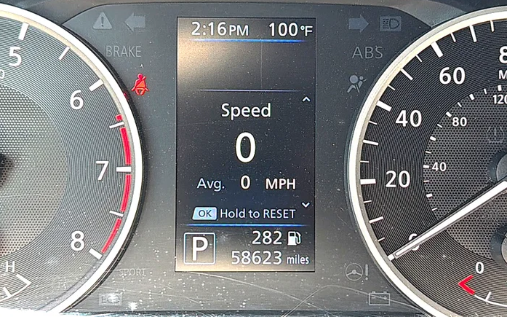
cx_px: 253
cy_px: 137
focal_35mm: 49
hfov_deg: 41.1
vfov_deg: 26.3
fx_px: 677
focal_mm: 6.76
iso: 100
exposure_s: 1/120
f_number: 1.78
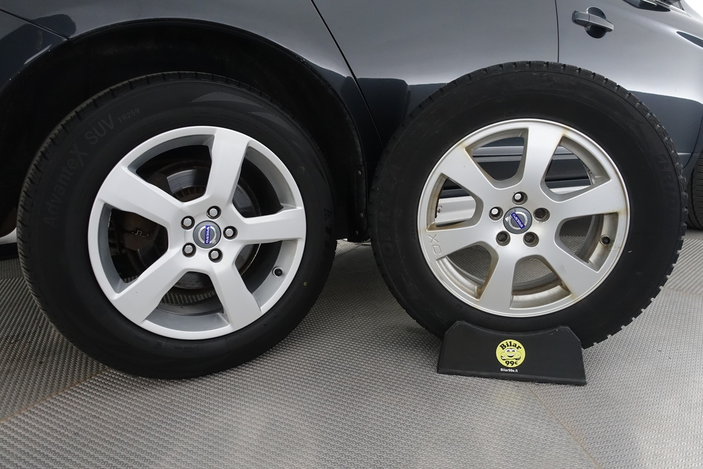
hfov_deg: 73.7
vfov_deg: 53.1
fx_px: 469
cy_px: 234
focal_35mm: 24
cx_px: 352
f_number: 2.5
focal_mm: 8.8
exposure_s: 1/80
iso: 1000
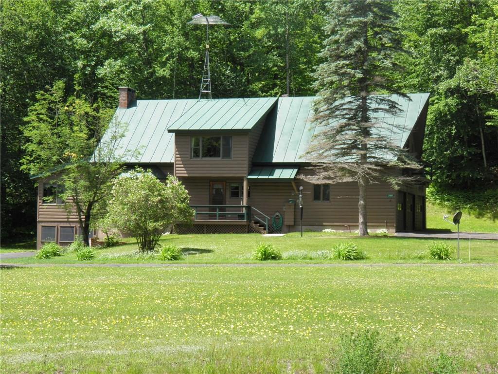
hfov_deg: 26.7
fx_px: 1050
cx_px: 249
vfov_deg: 20.2
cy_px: 187
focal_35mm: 73
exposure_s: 1/125
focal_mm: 13.2
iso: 50
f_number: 5.5
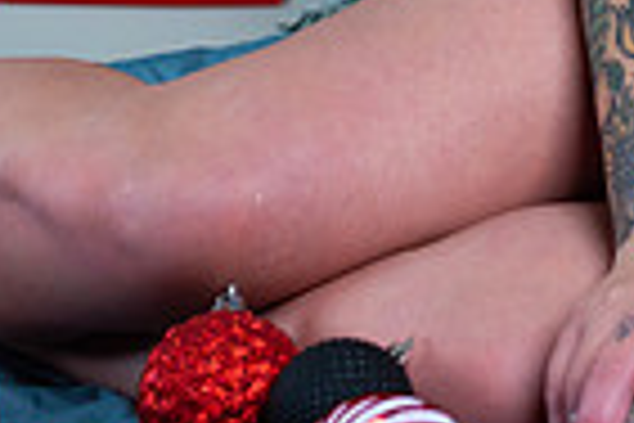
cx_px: 854
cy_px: -304
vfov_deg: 9.2
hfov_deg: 13.7
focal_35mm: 144
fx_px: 2536
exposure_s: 1/640
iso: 400
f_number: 5
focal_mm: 35
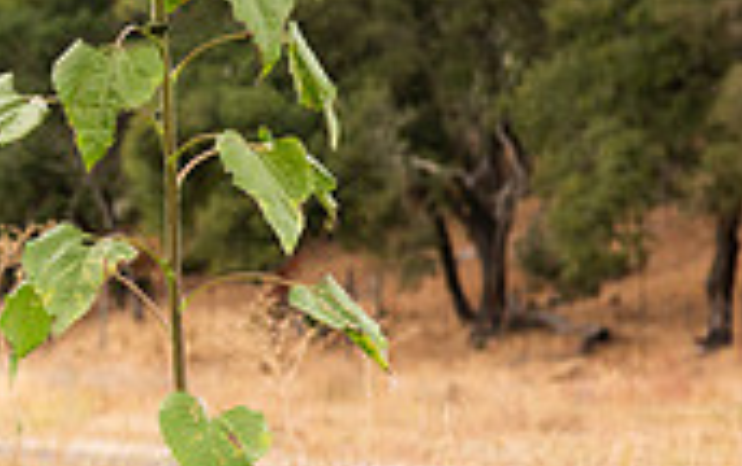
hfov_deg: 7.1
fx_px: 5913
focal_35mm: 292
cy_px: 334
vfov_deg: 4.5
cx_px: -418
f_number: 6.3
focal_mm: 85
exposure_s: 1/640
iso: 500
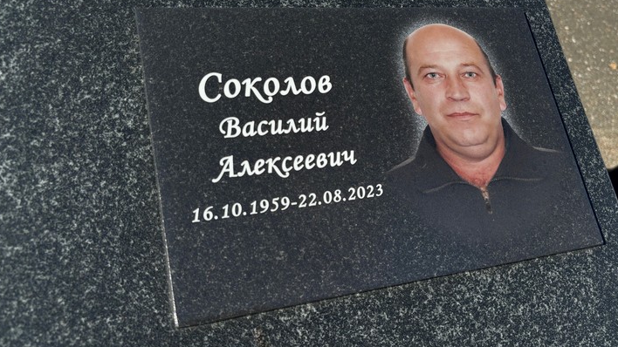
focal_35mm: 32
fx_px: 524
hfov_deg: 60.9
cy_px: 182
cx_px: 336
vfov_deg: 36.7
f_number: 1.6
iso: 50
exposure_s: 1/2778
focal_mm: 5.96
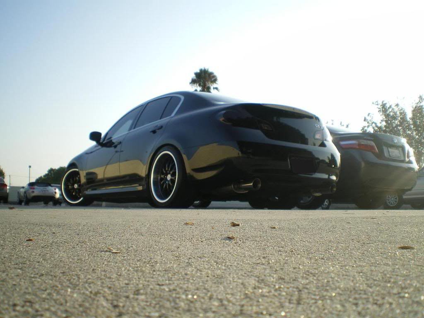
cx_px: 212
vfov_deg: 39.7
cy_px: 159
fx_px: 441
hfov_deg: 51.4
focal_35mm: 36
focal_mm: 6.3
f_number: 4.6
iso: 50
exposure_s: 1/250
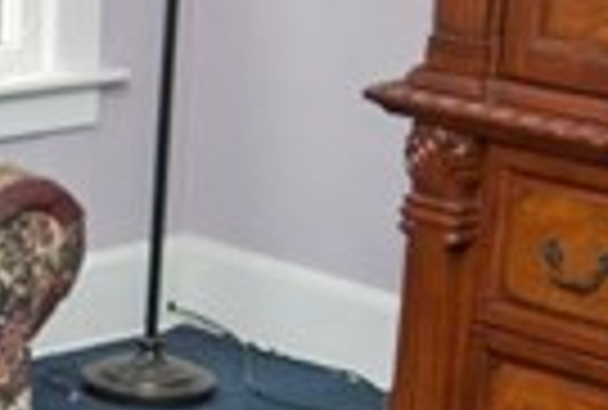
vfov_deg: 9.6
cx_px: -349
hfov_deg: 13.3
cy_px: 261
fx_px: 2440
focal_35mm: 144
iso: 200
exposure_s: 1/30
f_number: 4.5
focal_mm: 12
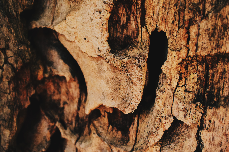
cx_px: 114
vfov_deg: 29.9
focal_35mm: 45
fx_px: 286
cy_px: 76
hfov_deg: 43.6
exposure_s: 1/2000
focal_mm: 30
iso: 2000
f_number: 5
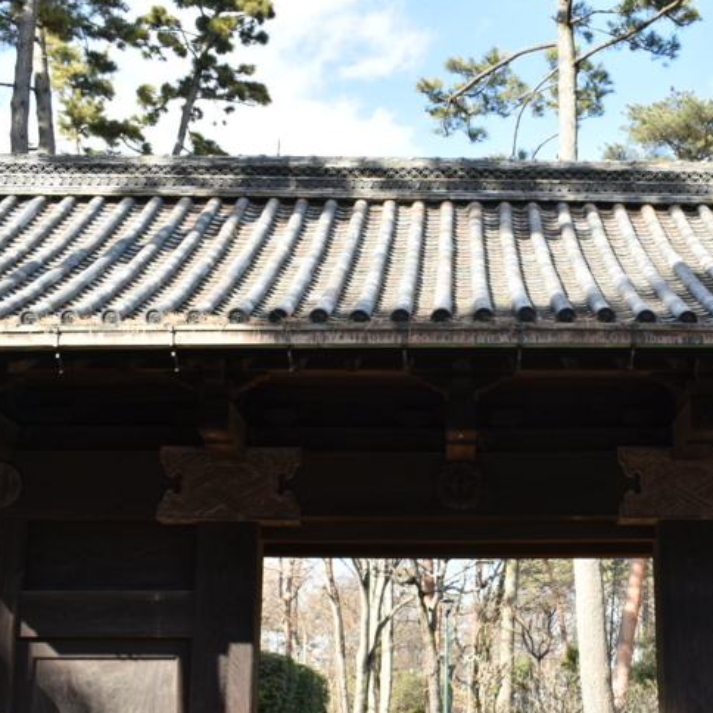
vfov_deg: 31.5
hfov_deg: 31.1
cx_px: 535
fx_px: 1258
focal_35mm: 54
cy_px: 447
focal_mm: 20
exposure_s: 1/100
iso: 100
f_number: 5
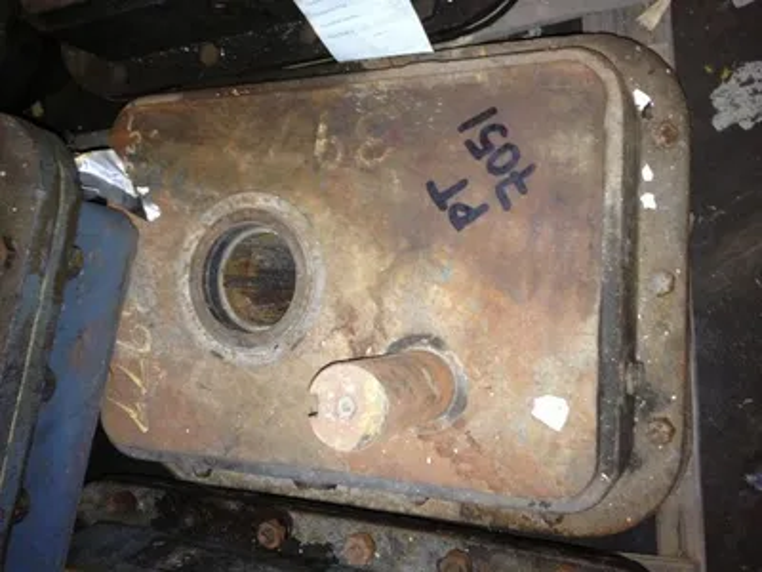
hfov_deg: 52.6
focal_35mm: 35
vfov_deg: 40.7
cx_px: 381
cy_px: 286
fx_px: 770
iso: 200
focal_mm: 4.28
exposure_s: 1/16
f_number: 2.4
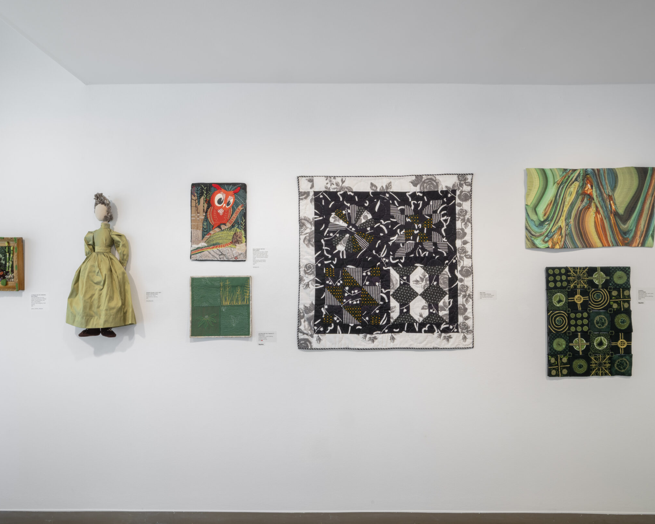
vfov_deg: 70.9
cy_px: 262
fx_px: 368
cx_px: 304
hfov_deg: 83.1
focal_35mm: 19
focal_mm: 16
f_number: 16
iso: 100
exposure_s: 1.5
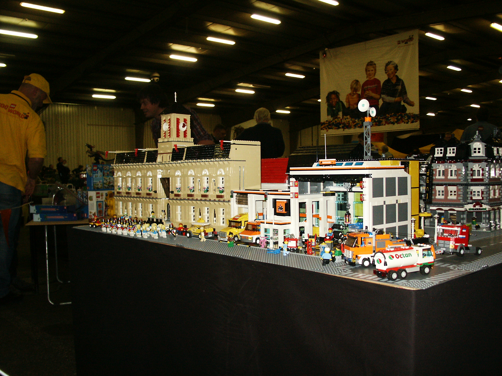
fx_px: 508
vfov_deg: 40.7
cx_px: 251
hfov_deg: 52.6
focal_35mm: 35
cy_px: 188
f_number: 3
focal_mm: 7.2
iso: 200
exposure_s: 1/45
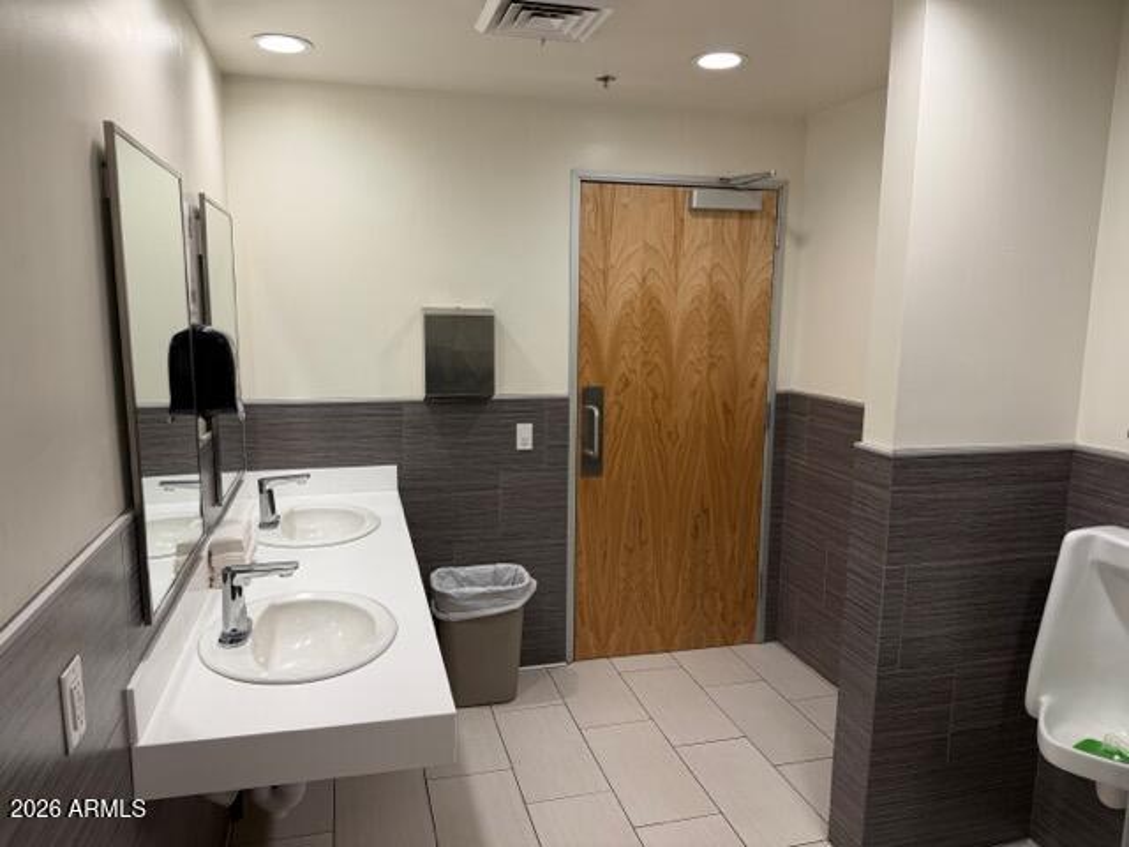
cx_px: 564
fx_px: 783
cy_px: 424
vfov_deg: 56.8
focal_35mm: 24
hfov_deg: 71.6
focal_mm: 6.76
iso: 160
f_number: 1.78
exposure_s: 1/120
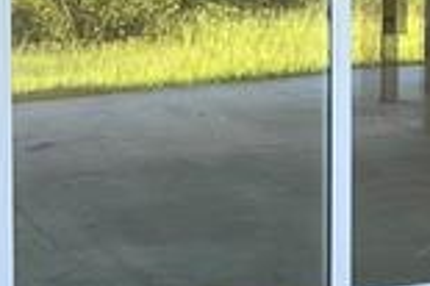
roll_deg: +0.0
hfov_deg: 11.1
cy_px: -128
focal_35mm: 179
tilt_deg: -2.2
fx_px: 2136
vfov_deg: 7.5
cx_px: 633
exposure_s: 1/260
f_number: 1.5
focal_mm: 5.7
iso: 40
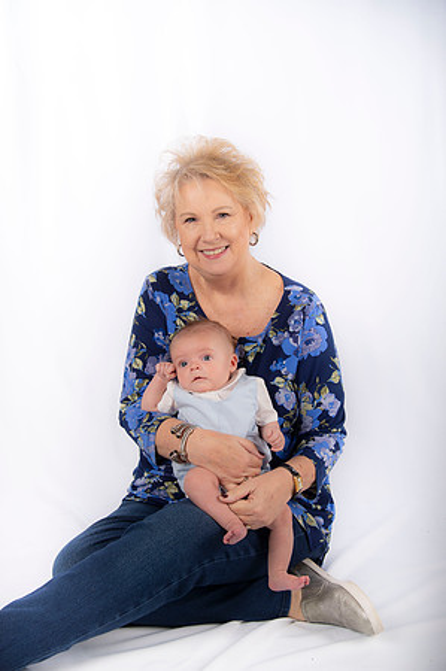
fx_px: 857
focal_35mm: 46
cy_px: 336
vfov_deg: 42.8
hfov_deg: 29.2
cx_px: 223
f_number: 5.6
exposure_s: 1/200
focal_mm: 46
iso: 100
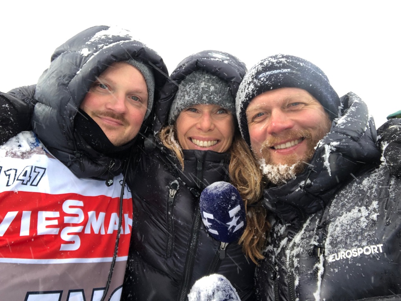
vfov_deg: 44.2
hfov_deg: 56.8
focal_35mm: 32
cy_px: 150
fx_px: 371
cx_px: 200
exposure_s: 1/100
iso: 64
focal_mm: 2.87
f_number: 2.2
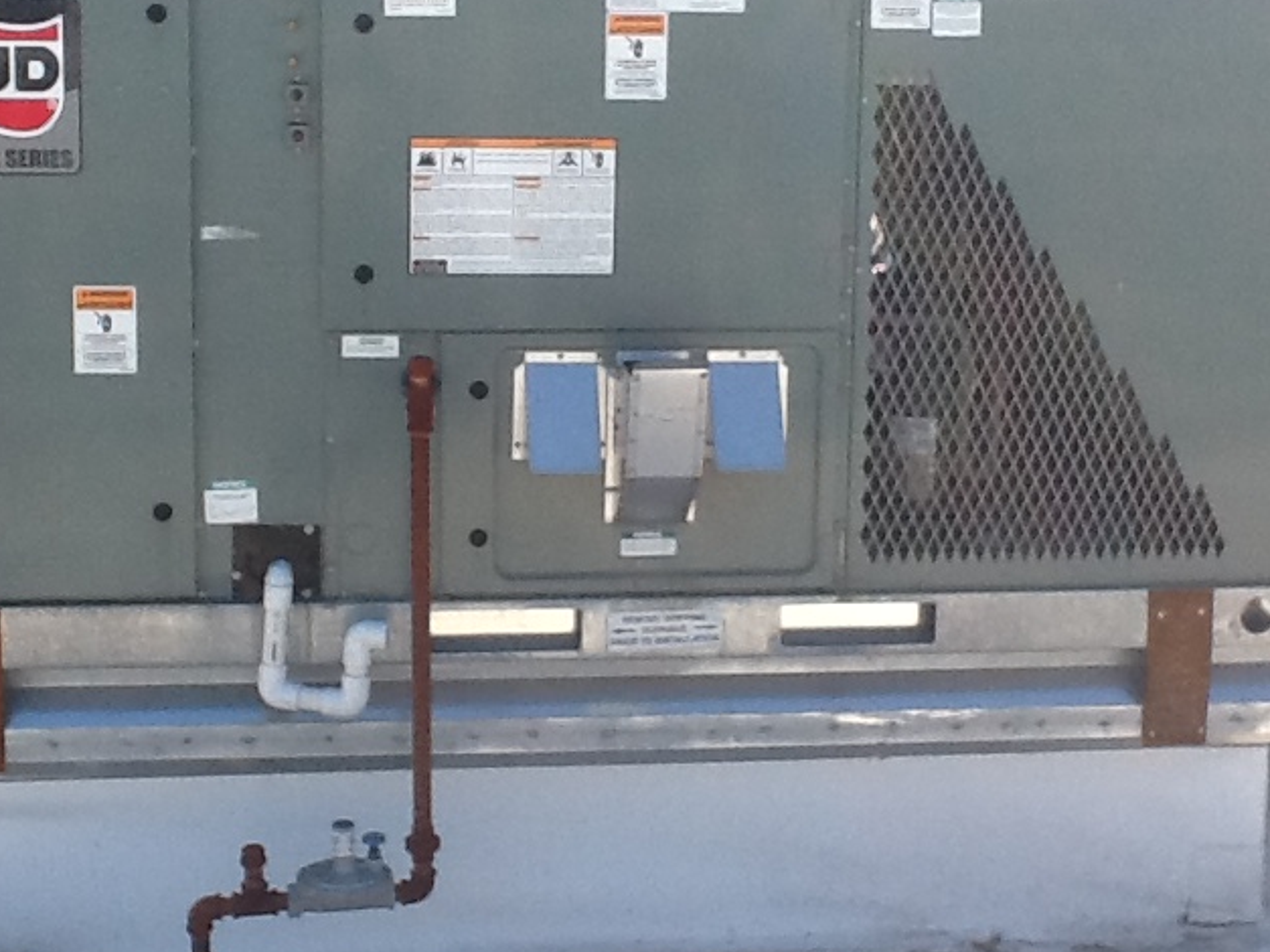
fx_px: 1797
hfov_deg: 38.9
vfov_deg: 29.6
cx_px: 557
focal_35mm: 49
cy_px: 377
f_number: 2.4
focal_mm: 2.03
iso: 80
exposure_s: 1/685
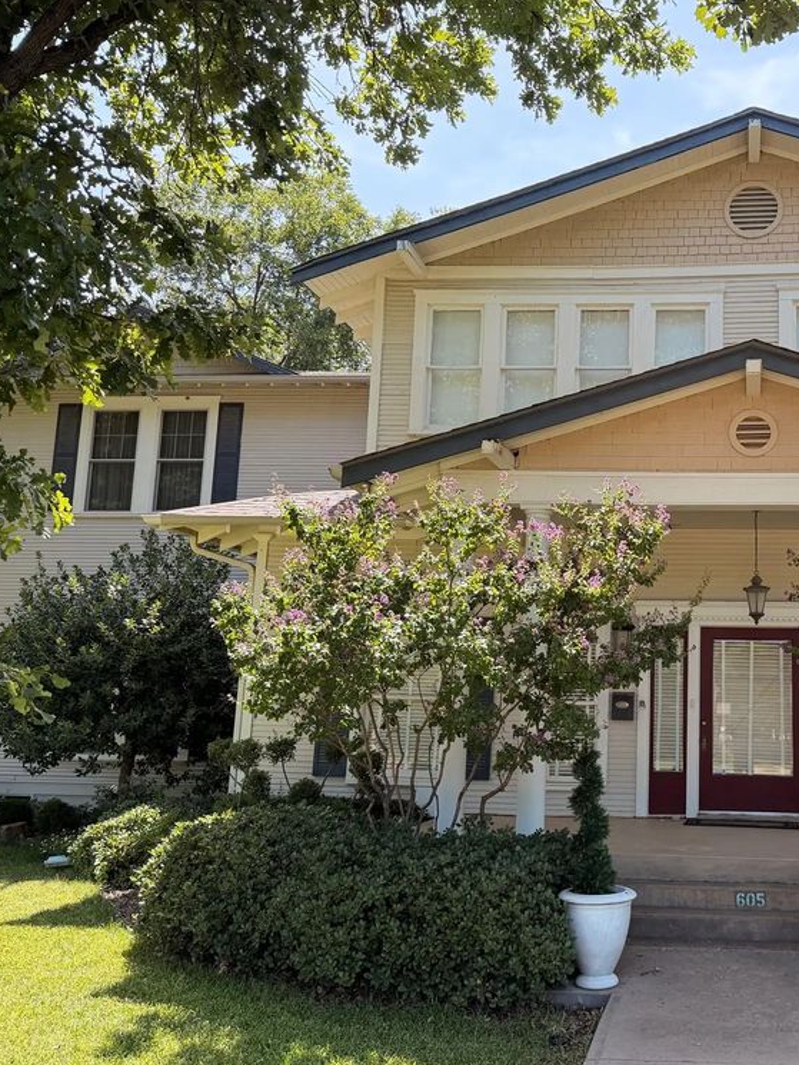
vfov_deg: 55.3
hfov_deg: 41.1
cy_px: 542
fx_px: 1015
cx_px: 645
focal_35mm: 33
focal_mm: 6.76
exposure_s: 1/1122
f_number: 1.78
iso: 100
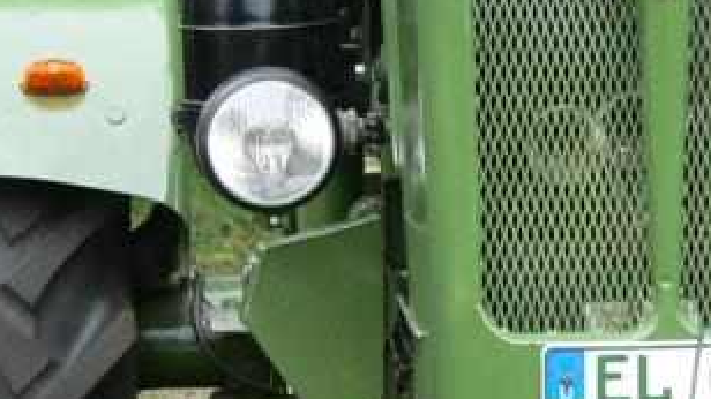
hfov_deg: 8.1
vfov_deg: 4.6
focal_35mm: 266
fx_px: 5013
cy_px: 311
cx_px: 566
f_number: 2.8
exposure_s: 1/160
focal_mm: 15.7
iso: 100
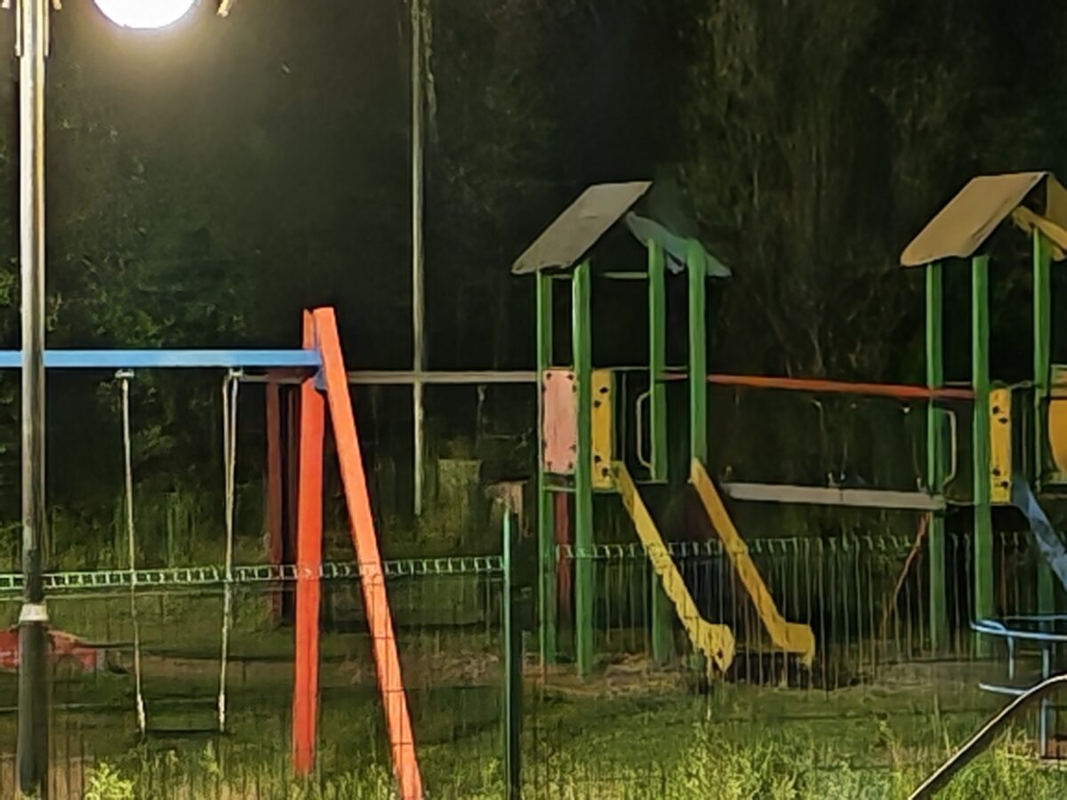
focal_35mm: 160
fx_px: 4932
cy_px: 400
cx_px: 534
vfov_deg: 9.3
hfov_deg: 12.3
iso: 16000
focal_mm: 6.12
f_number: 1.9
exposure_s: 1/17
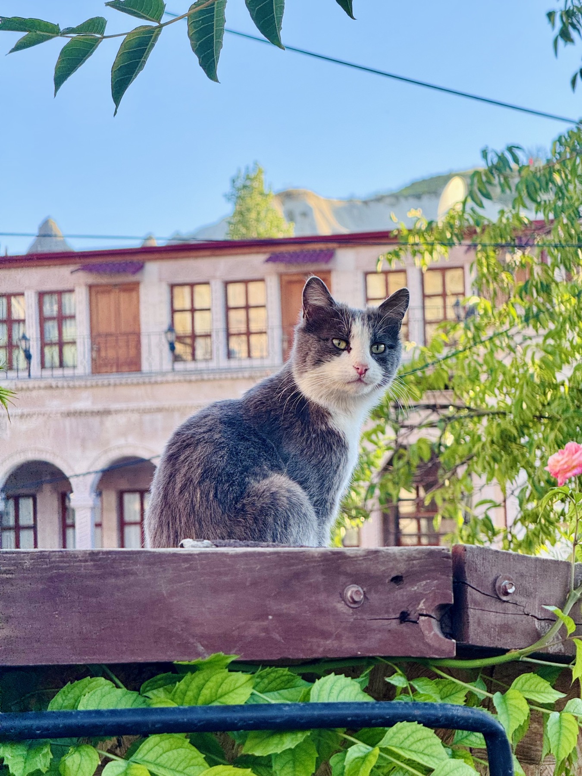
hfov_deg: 12.3
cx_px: 291
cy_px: 388
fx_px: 2690
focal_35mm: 120
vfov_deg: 16.4
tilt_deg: +5.2
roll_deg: +1.3
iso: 50
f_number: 2.8
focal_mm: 15.66
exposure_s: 1/120
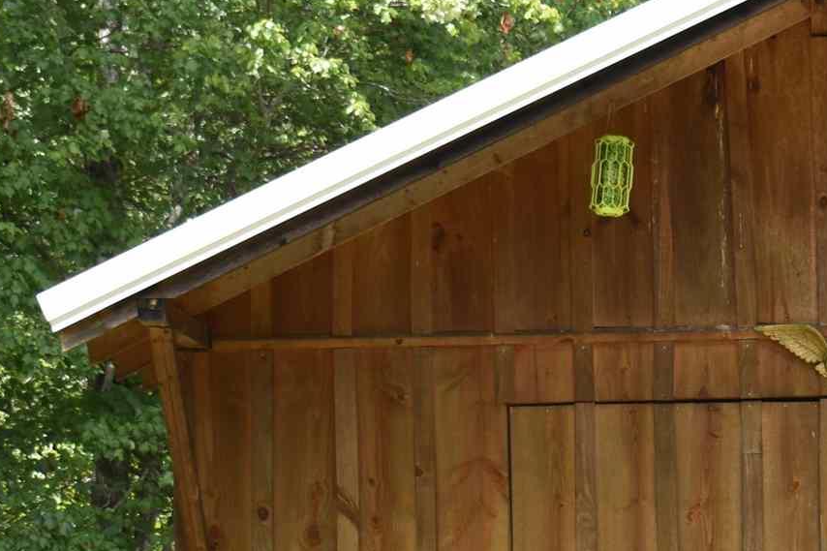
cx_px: 700
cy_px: 616
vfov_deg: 7.2
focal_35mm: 189
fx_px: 4336
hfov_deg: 10.8
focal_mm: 35
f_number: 4.5
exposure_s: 1/200
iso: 100
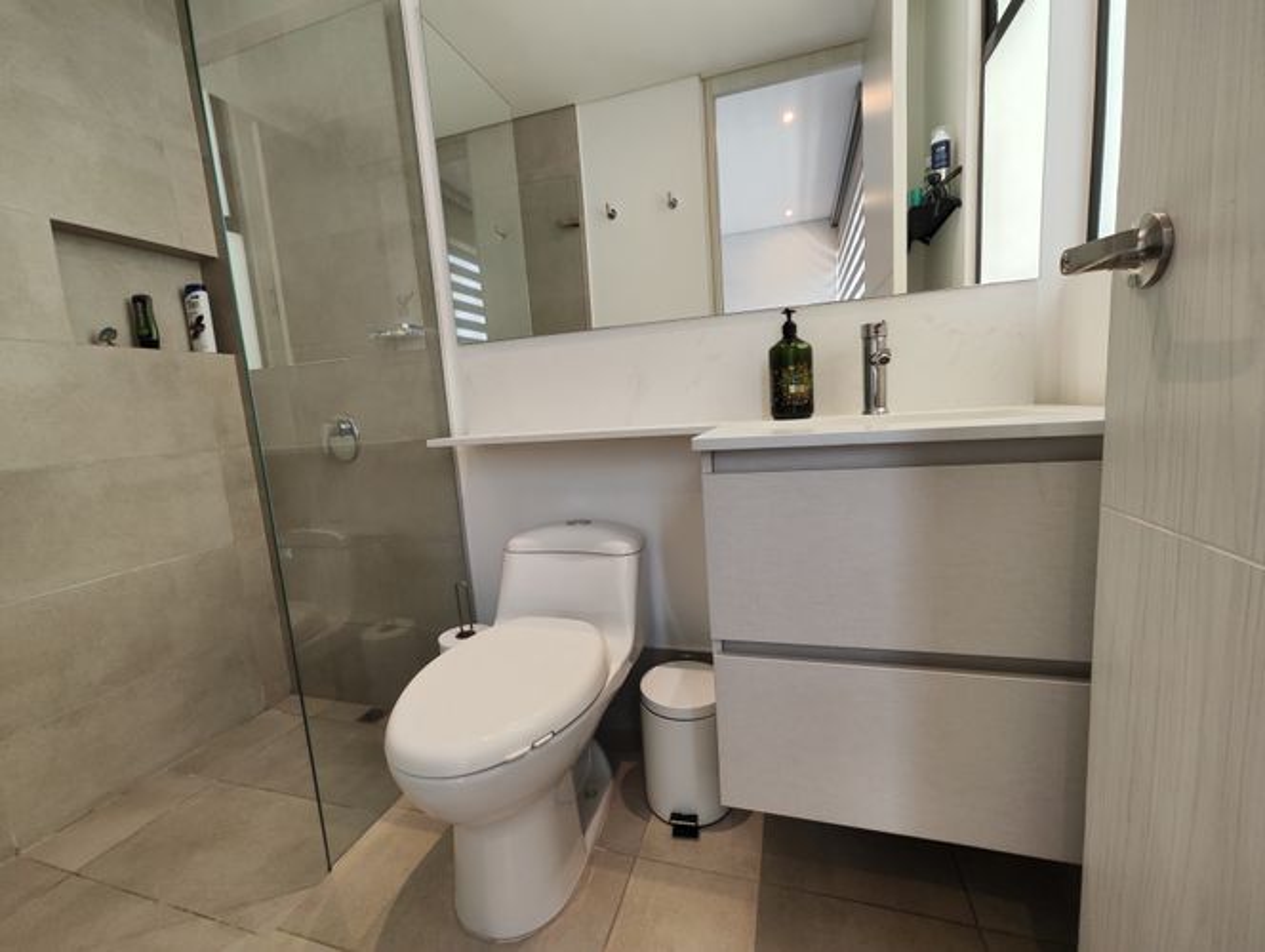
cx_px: 632
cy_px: 476
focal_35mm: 14
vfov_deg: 85.8
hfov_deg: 102.0
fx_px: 512
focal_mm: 2.16
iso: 87
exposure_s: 1/40
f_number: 2.2
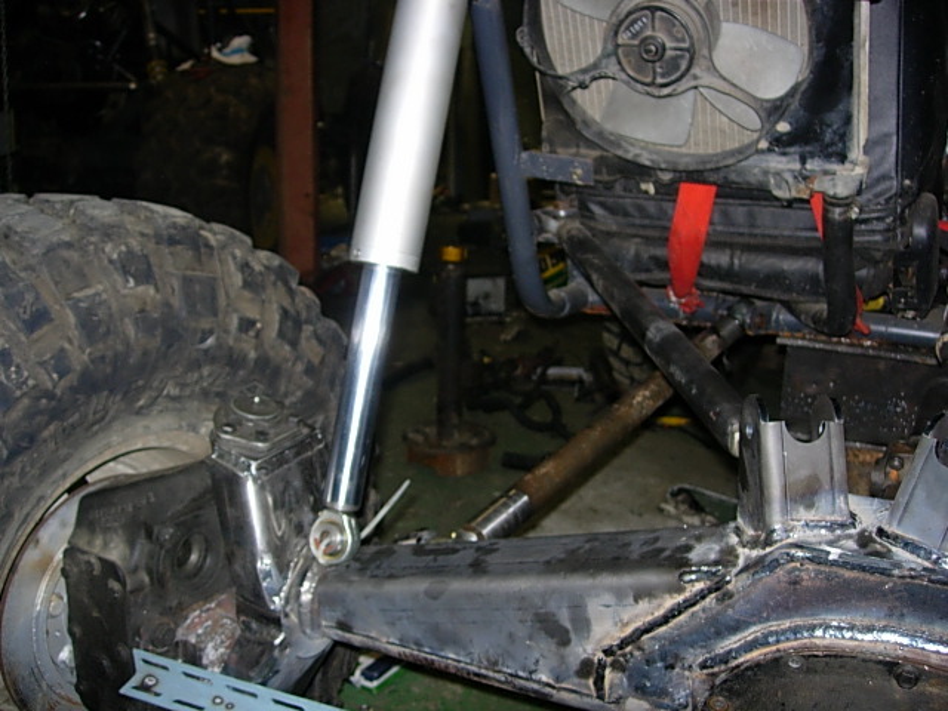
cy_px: 356
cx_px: 474
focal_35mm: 38
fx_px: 1041
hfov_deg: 49.0
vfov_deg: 37.7
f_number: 2.8
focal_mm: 7.8
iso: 79
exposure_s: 1/64
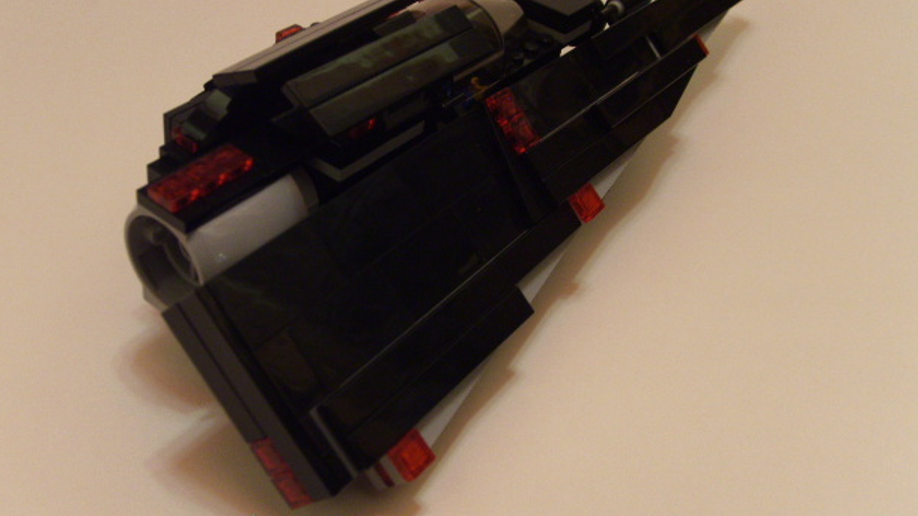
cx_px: 439
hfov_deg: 50.5
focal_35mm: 40
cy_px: 227
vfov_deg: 29.7
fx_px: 974
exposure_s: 1/2
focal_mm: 5.8
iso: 140
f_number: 2.8
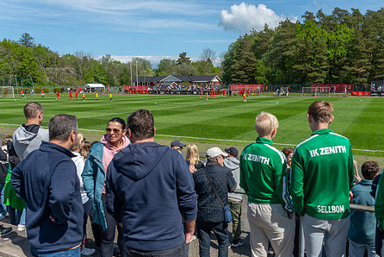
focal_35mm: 32
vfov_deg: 41.1
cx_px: 210
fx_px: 342
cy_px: 140
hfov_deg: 58.6
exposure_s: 1/1000
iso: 100
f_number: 4
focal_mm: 24
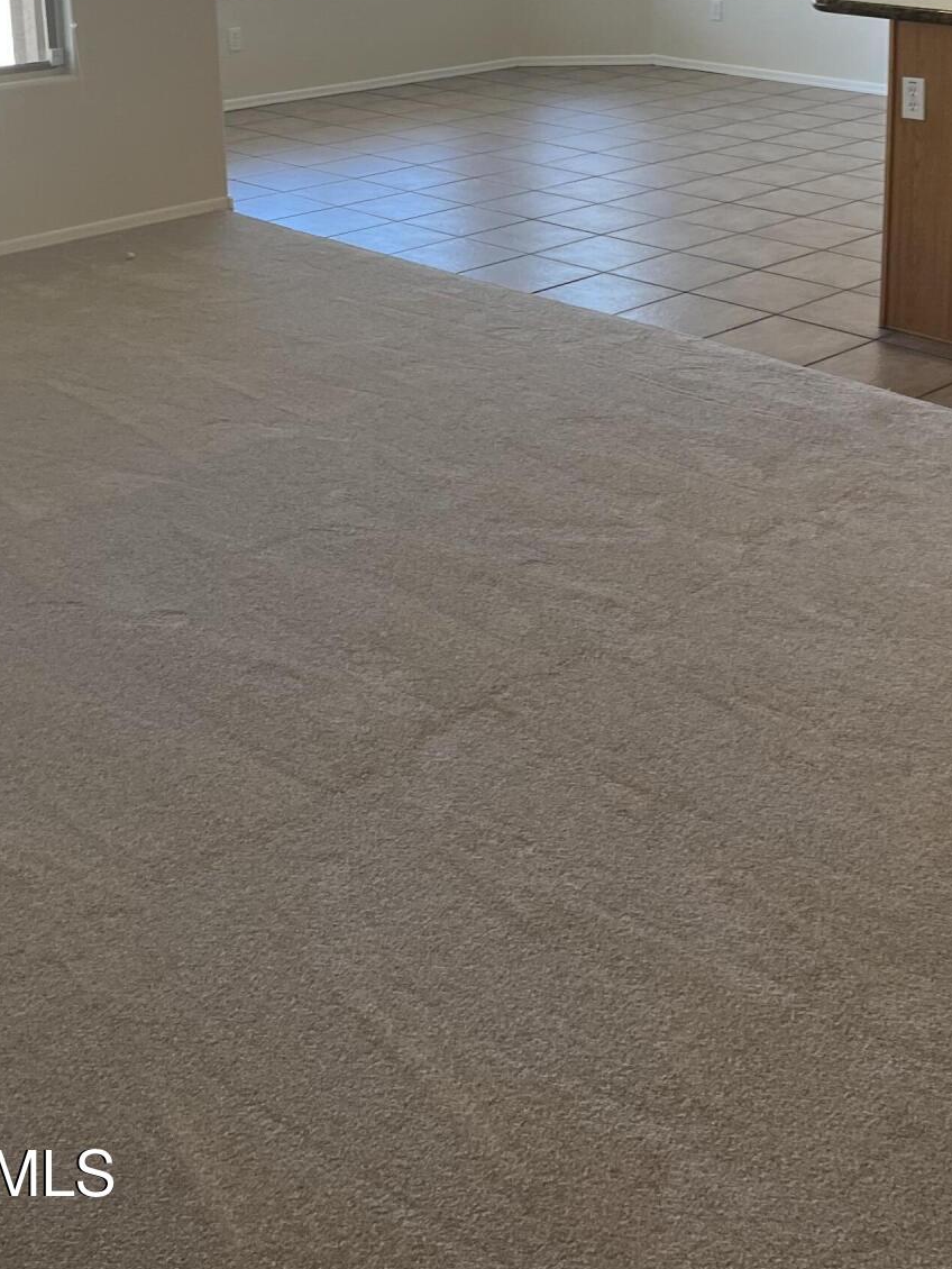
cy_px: 154
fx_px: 1686
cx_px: 579
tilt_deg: -12.5
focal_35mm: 46
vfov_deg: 38.7
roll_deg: +1.1
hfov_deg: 31.4
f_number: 1.6
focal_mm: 5.1
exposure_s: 1/120
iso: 64
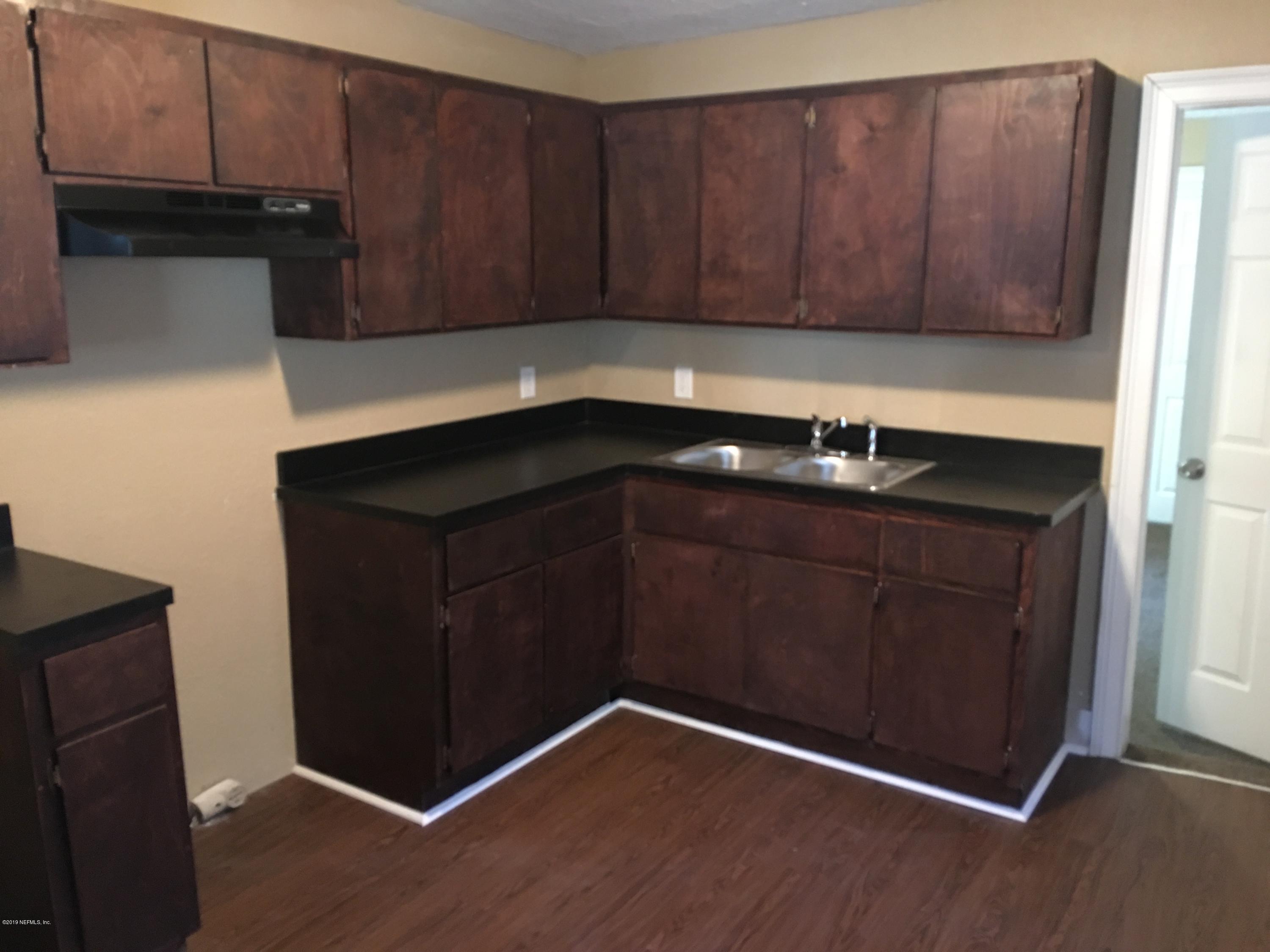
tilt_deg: -10.0
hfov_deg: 61.7
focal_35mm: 29
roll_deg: -0.2
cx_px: 635
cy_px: 476
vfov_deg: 48.2
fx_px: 1064
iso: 125
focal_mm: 4.15
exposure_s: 1/4
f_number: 2.2
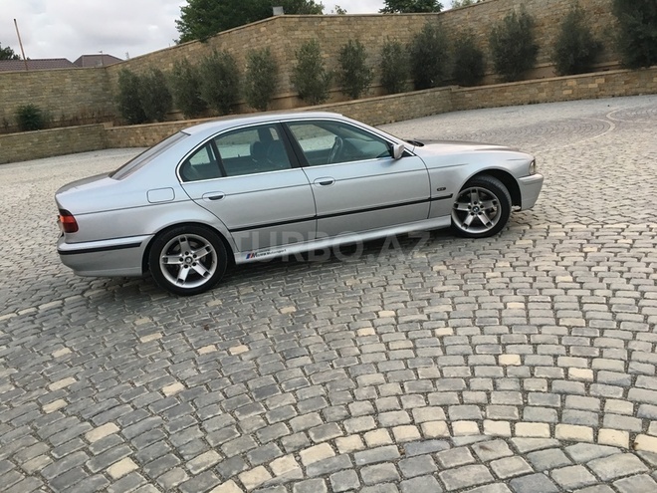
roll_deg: +6.0
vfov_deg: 48.2
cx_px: 328
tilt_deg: -14.2
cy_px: 246
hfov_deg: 61.7
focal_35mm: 29
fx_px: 550
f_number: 2.2
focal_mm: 4.15
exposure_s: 1/33
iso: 100
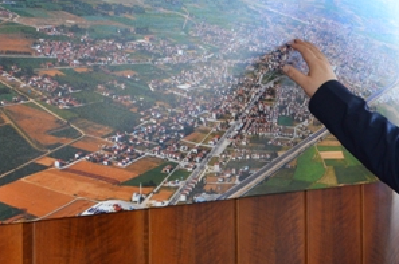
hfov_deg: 28.4
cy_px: 84
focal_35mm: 71
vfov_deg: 19.1
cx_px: 243
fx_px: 786
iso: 800
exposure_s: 1/60
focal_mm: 22
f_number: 3.8
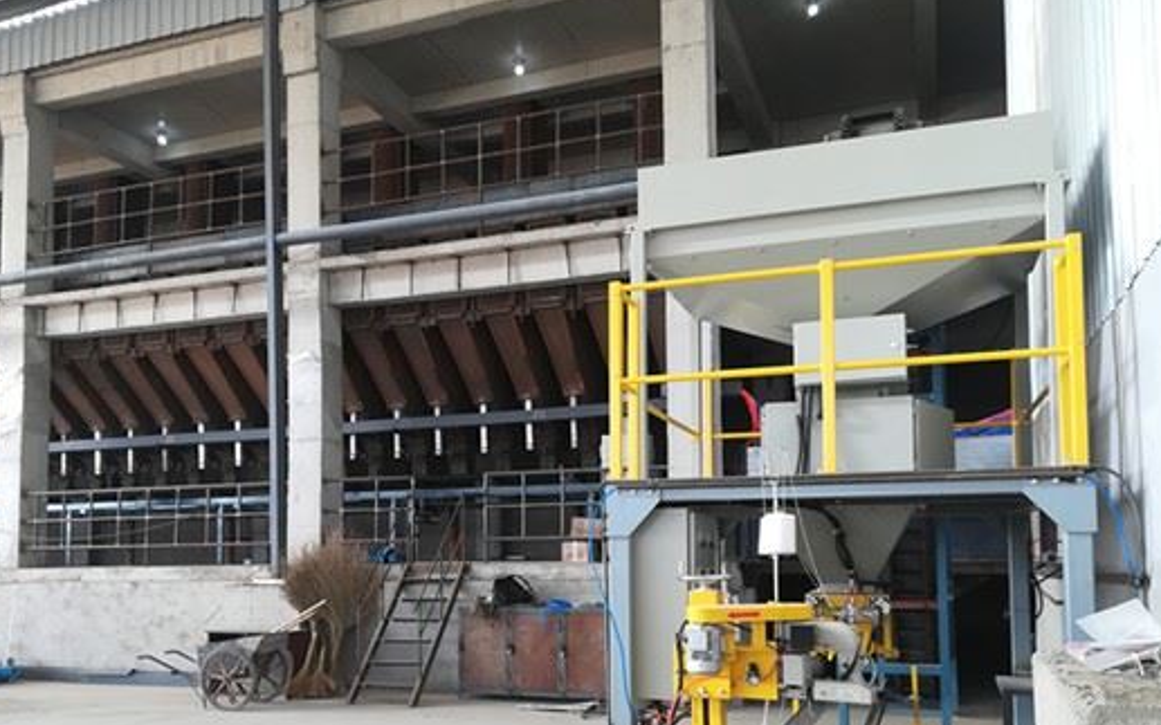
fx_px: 1012
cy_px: 492
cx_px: 503
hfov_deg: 59.4
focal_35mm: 32
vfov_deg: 38.9
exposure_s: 1/100
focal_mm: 3.83
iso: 80
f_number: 2.2
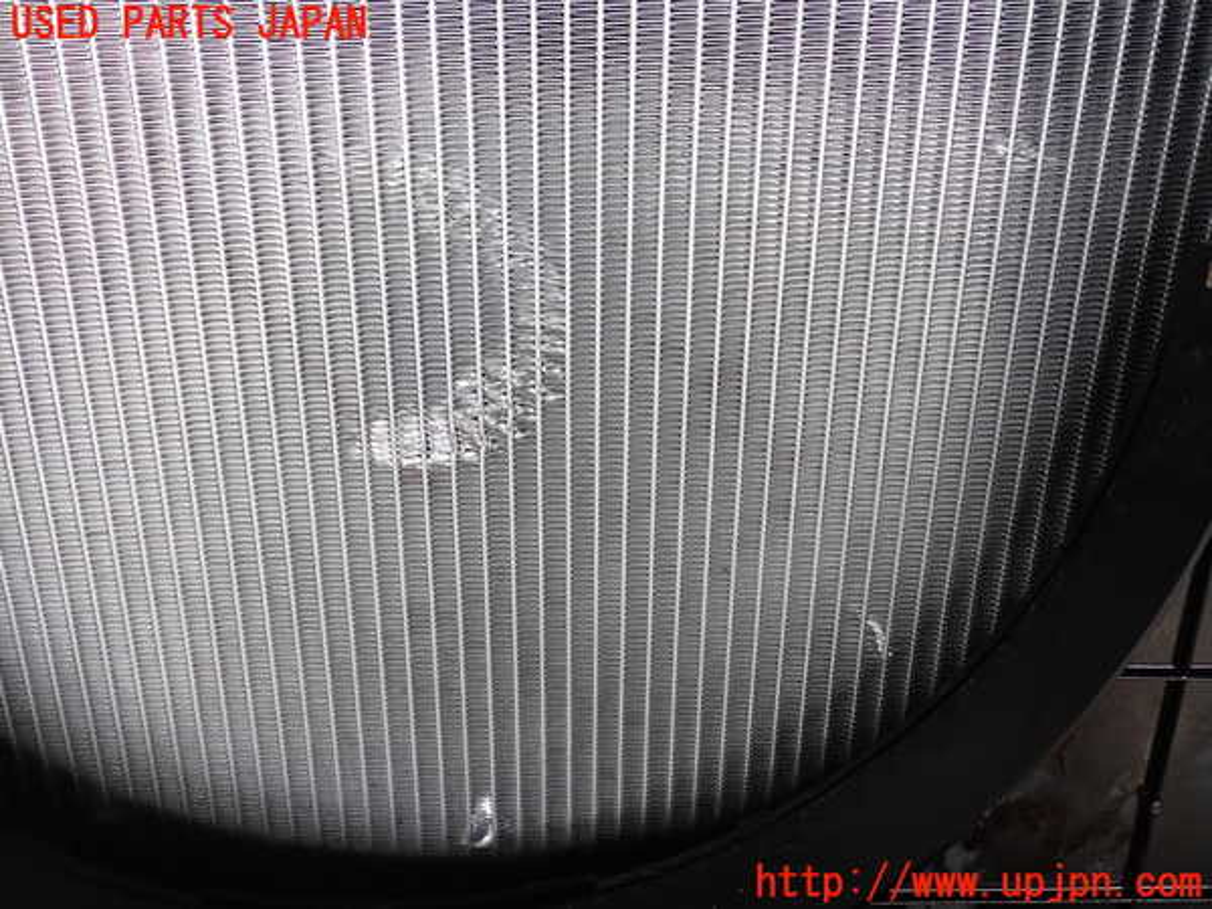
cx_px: 606
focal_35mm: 30
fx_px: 1050
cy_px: 454
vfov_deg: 46.8
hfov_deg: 60.0
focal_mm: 5.4
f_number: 2.3
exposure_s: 1/100
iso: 100
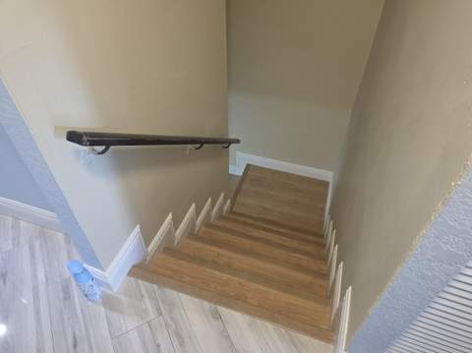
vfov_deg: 58.8
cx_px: 236
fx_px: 313
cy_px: 176
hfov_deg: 74.0
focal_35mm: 23
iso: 320
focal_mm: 6.5
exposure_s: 1/120
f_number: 1.4
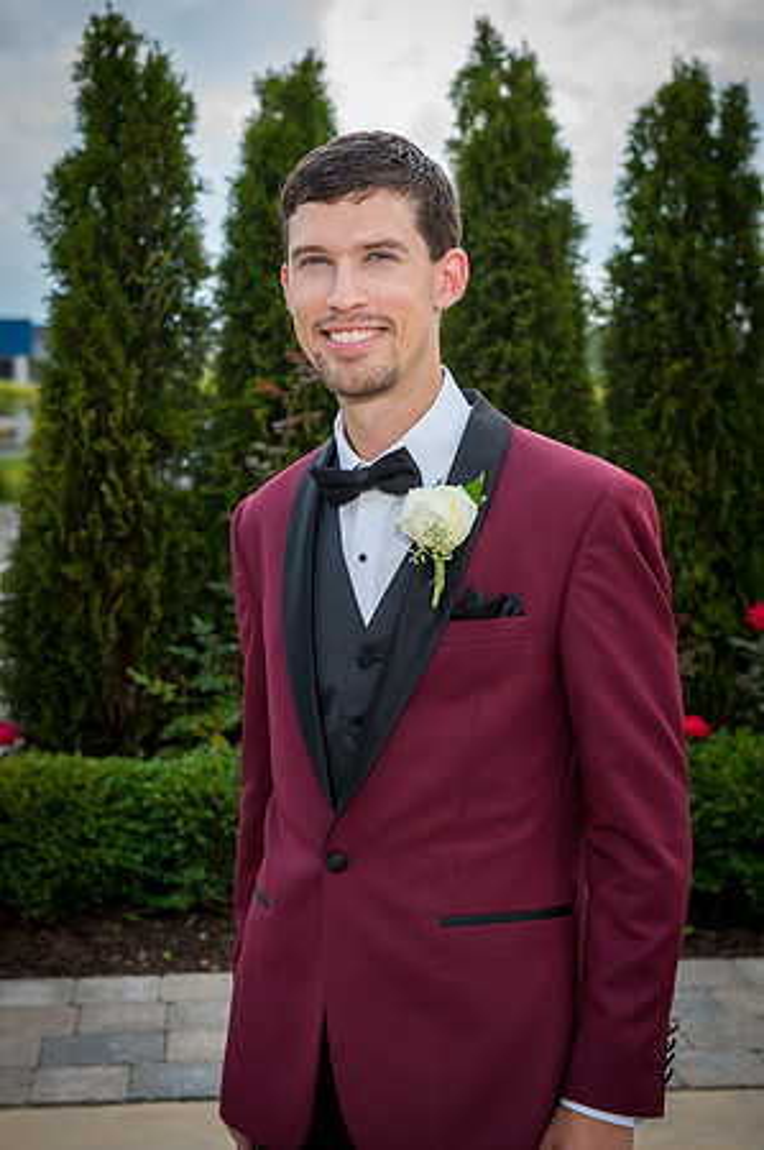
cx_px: 382
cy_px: 575
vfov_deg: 28.9
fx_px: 2233
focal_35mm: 70
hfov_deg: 19.4
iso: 100
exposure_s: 1/90
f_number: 5.6
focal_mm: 70
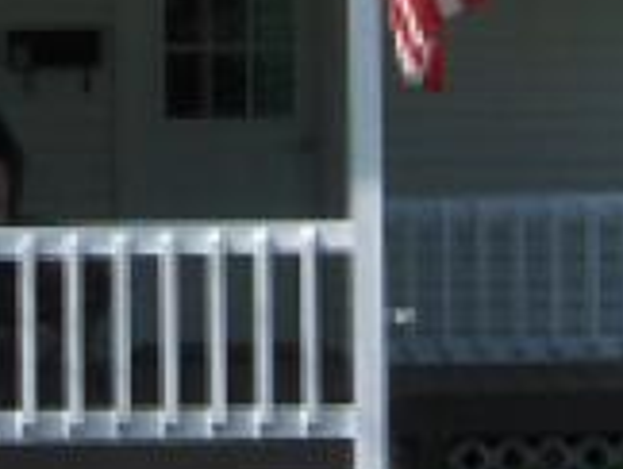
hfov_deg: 8.8
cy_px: -213
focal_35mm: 221
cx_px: -100
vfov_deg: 6.7
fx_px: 3983
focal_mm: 7.5
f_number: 5.5
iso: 100
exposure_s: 1/424
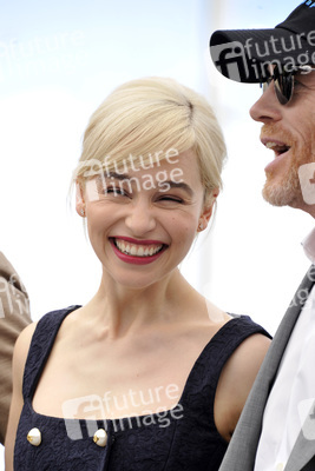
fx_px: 3934
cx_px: 158
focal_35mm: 300
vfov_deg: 6.9
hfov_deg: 4.6
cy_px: 236
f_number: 7.1
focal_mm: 300
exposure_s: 1/250
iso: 200
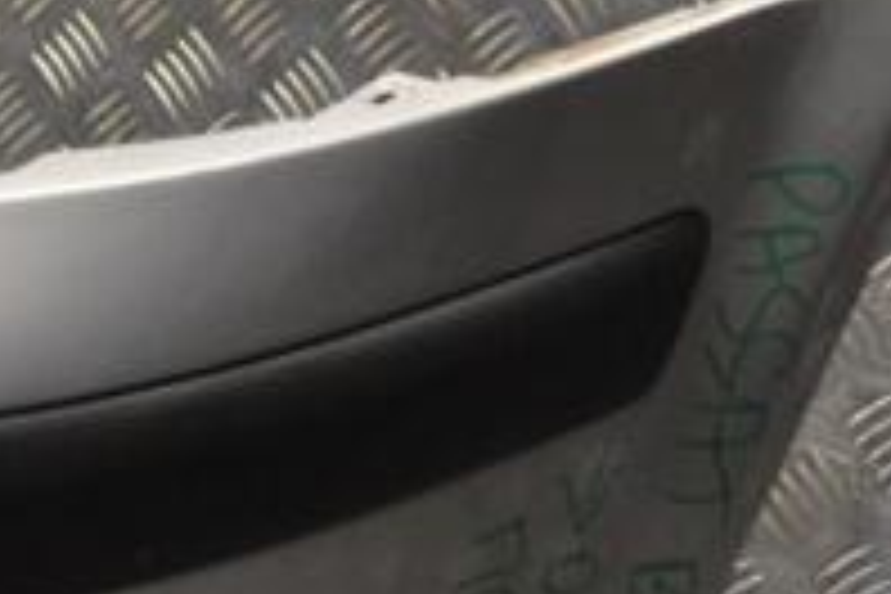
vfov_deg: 11.6
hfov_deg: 16.7
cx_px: -135
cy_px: 360
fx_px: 2920
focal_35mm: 118
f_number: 8
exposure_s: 1/250
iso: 3200
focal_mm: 26
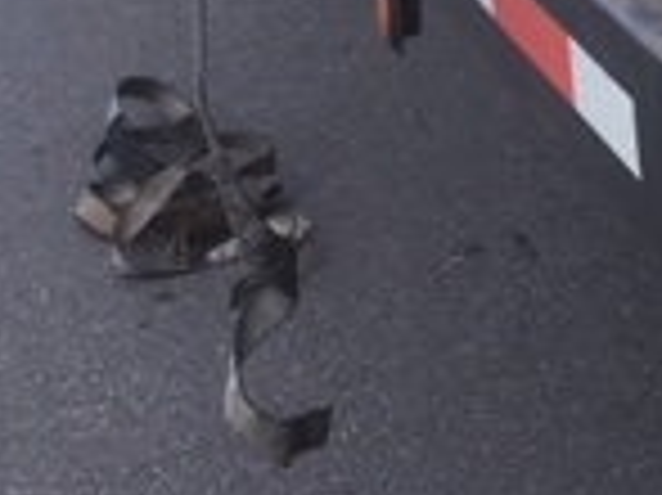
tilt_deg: -3.8
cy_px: -540
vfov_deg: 10.6
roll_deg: +3.4
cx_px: 1184
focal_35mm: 126
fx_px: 2408
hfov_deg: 14.0
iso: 25
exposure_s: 1/818
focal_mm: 4.15
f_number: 2.2
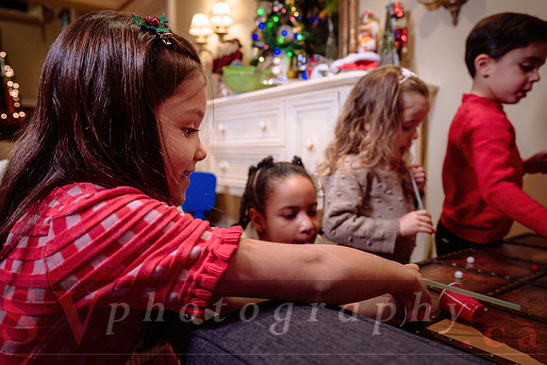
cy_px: 182
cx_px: 245
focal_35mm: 27
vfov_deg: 47.5
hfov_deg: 66.6
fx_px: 415
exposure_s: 1/50
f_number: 4
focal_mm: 24
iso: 500
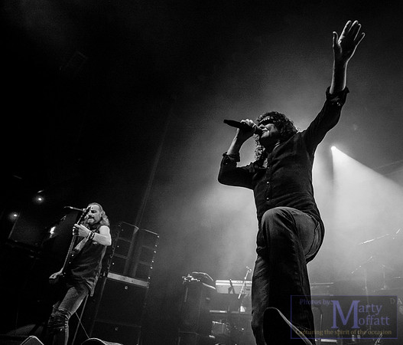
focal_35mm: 26
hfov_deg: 64.4
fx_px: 318
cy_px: 172
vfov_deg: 56.8
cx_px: 229
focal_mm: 12
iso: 1000
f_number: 2.8
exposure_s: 1/125
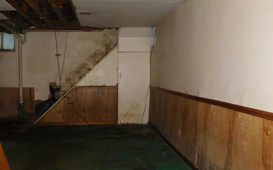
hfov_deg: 53.7
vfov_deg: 35.3
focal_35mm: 36
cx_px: 114
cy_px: 83
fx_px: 268
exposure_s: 1/30
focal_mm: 4
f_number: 3
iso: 200
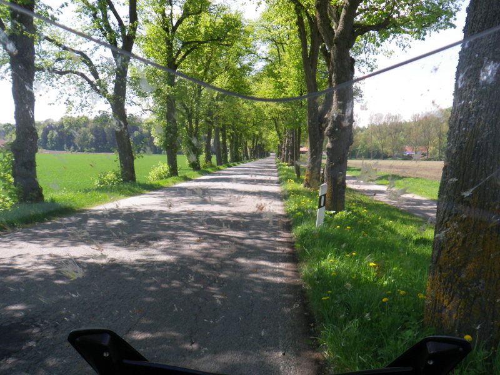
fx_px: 506
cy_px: 188
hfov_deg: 52.6
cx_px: 250
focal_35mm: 35
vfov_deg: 40.7
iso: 64
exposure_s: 1/250
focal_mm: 6.2
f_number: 3.8
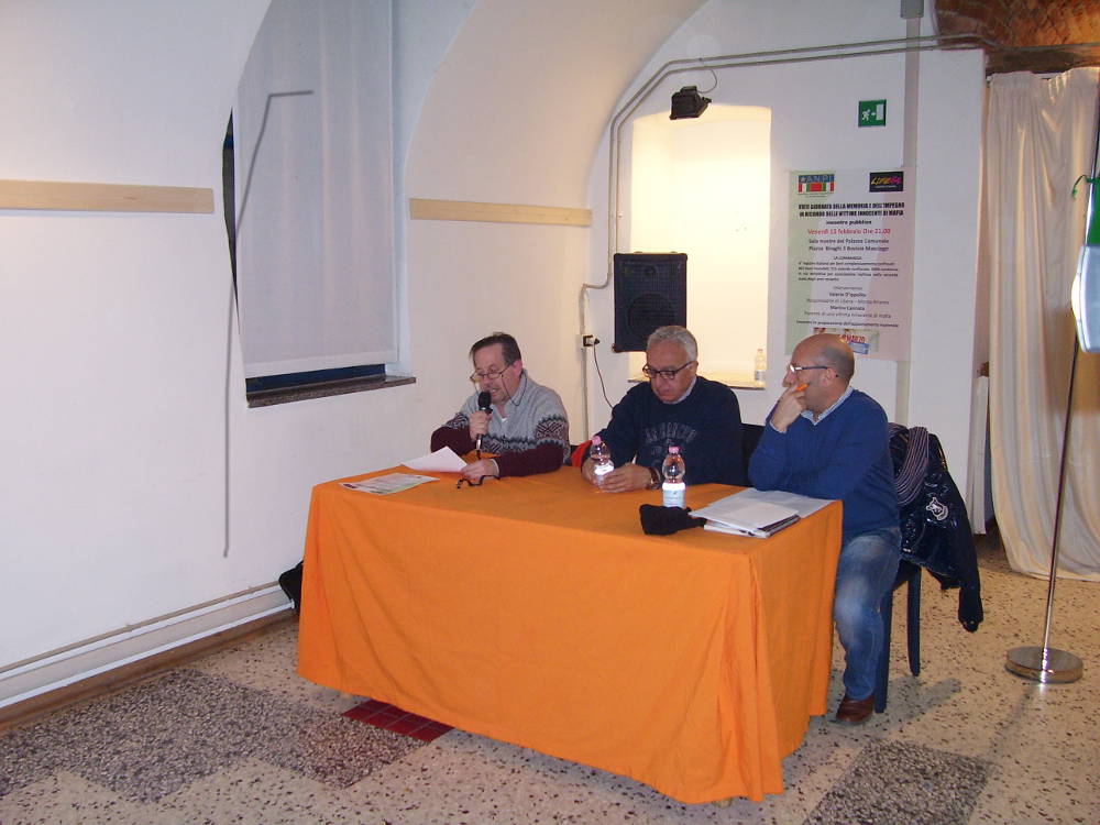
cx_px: 550
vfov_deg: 41.8
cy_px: 412
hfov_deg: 54.0
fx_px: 1080
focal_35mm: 34
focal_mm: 5.6
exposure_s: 1/60
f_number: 2.7
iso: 125
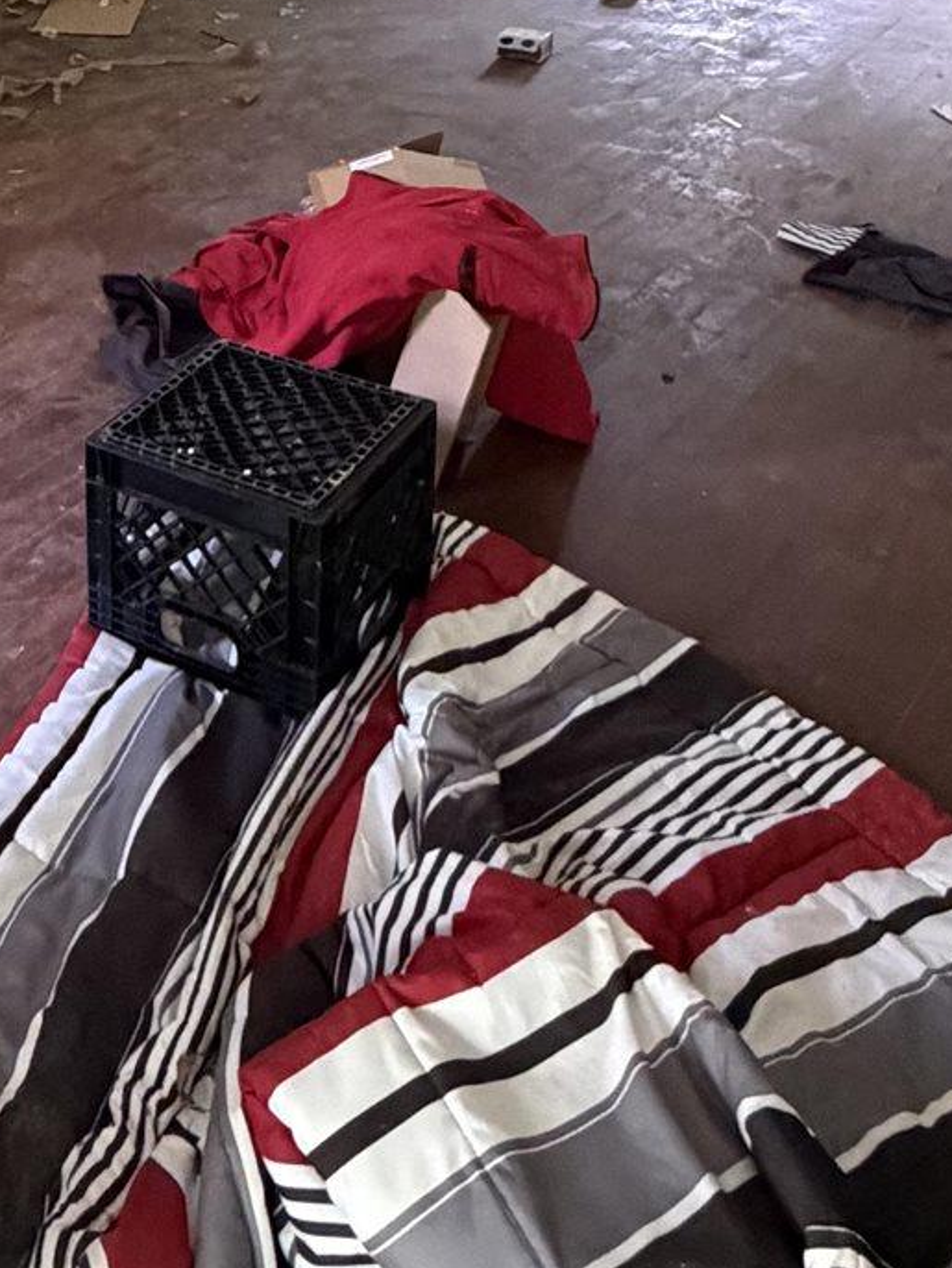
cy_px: -57
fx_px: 1722
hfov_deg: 29.6
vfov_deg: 35.7
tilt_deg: -14.0
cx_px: 89
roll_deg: +1.9
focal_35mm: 47
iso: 1000
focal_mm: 2.22
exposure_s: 1/60
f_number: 2.2
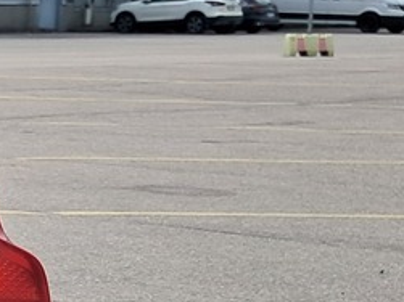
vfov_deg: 9.5
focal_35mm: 155
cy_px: 333
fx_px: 1808
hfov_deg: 10.2
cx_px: -702
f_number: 1.8
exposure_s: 1/930
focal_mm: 4
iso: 50
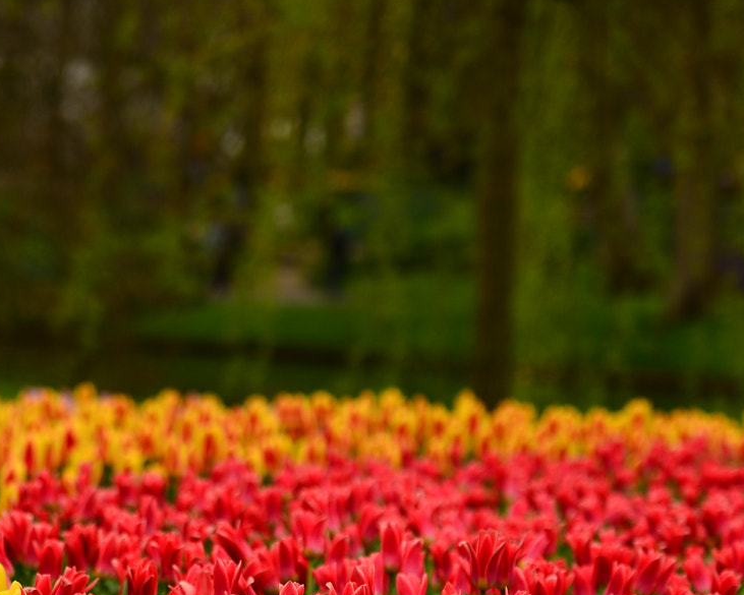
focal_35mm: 184
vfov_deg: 8.4
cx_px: 101
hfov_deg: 10.4
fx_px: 4052
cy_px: 585
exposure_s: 1/1000
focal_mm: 70
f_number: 2.8
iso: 125
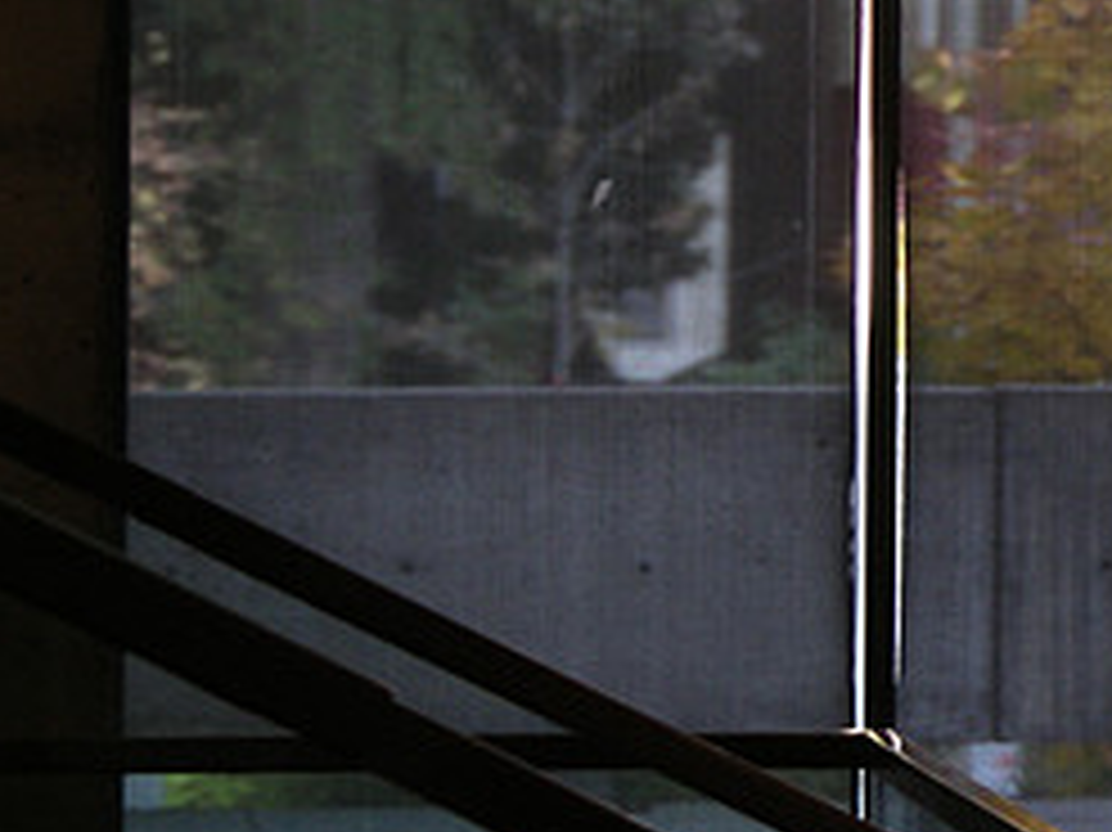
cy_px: 2
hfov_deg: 8.0
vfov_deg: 6.0
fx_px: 7931
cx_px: 1220
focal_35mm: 247
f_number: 4.7
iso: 136
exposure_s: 1/8.5
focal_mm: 17.1
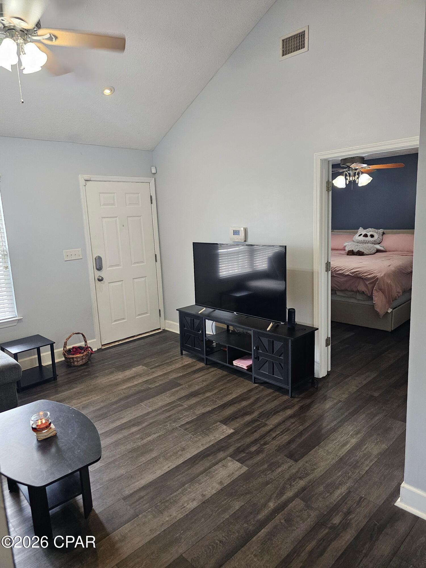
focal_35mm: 23
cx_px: 213
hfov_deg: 58.9
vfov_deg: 73.9
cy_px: 284
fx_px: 377
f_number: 1.7
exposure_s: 1/120
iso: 640
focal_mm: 6.3
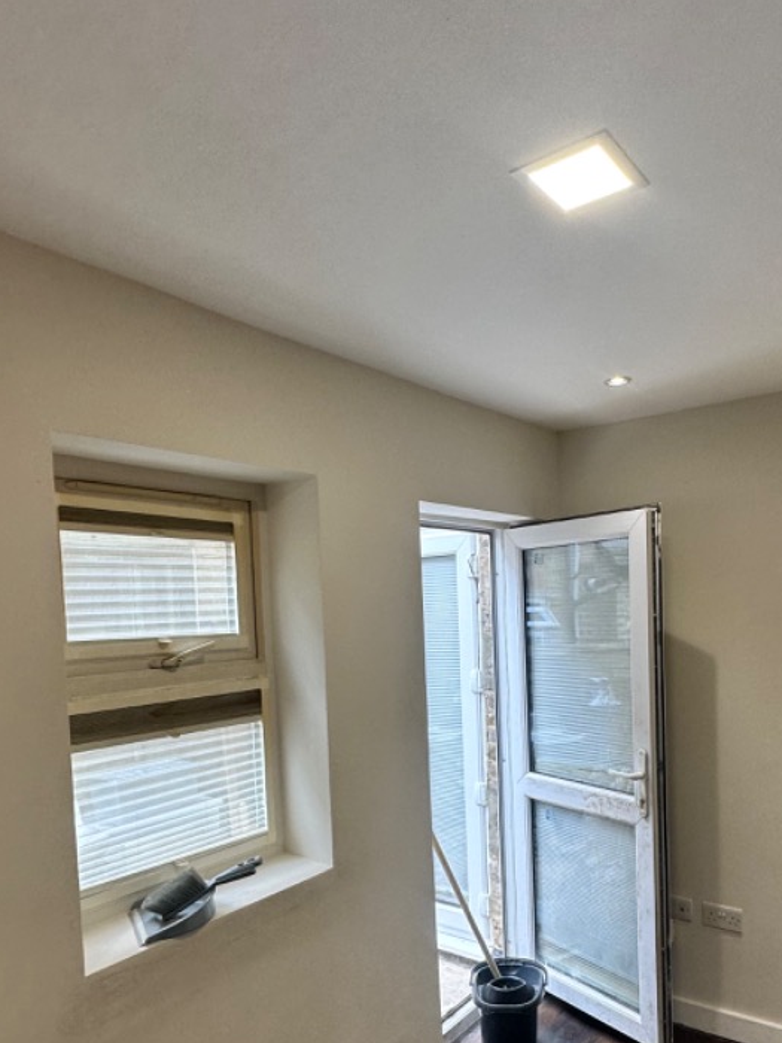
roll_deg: -0.1
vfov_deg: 70.6
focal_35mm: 24
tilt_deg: -1.3
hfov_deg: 56.0
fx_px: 723
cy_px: 641
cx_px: 498
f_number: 2.2
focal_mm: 2.22
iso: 80
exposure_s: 1/100
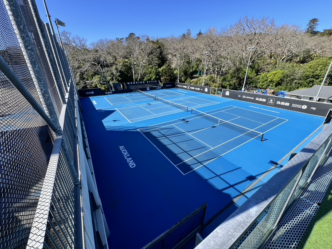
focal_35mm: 13
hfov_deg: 106.2
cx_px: 166
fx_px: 125
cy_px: 124
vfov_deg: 89.9
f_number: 1.8
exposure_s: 1/960
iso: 32
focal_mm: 1.57
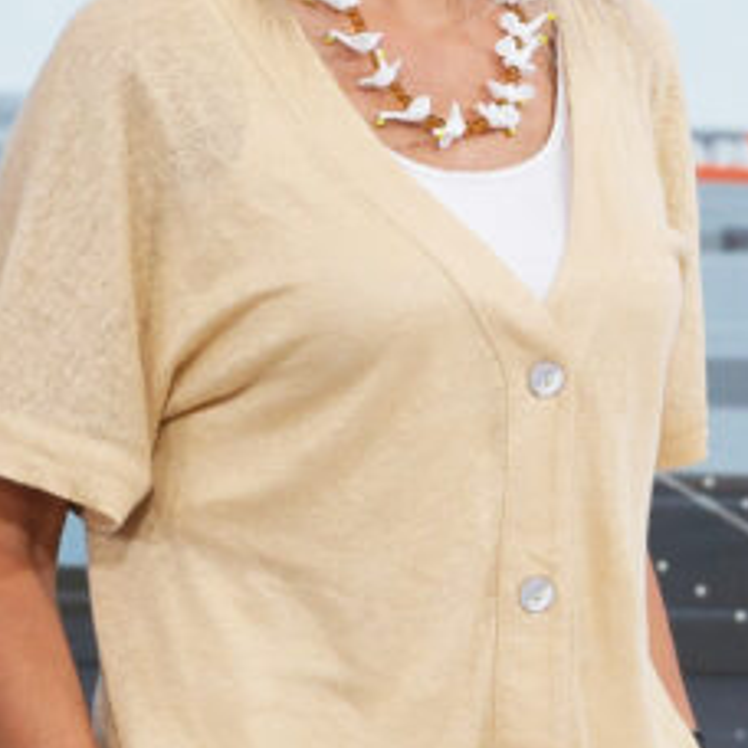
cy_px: 274
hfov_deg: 10.4
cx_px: 548
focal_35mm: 168
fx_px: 4107
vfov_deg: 10.4
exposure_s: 1/100
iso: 1250
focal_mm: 29.6
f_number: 4.5
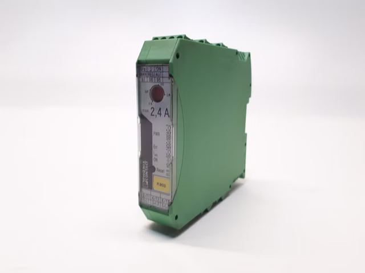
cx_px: 182
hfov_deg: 65.3
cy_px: 136
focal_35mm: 27
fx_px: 285
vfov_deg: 51.4
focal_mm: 3.6
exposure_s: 1/33
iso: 100
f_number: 1.9
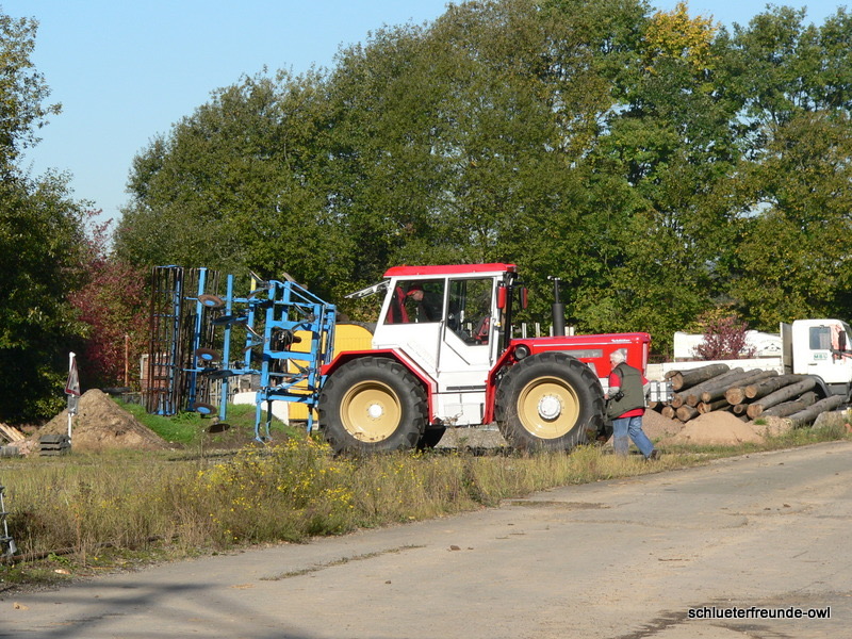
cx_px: 426
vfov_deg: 10.1
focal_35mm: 147
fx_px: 3618
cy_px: 320
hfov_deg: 13.4
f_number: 5.2
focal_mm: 24.5
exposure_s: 1/500
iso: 80
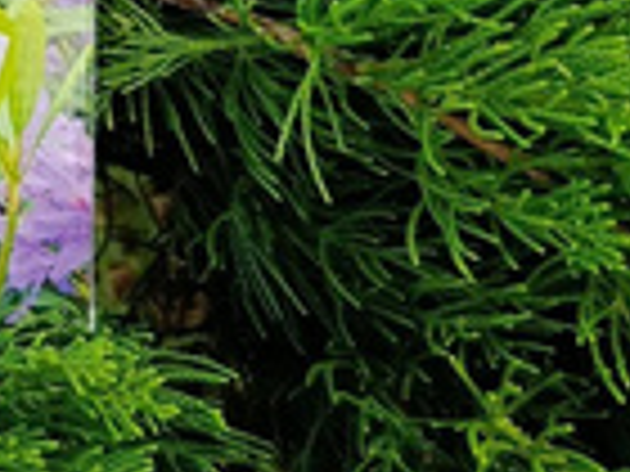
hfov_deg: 20.6
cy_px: -261
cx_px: -378
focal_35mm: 77
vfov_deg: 17.1
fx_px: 1401
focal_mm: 5.24
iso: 50
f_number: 1.75
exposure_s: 1/199
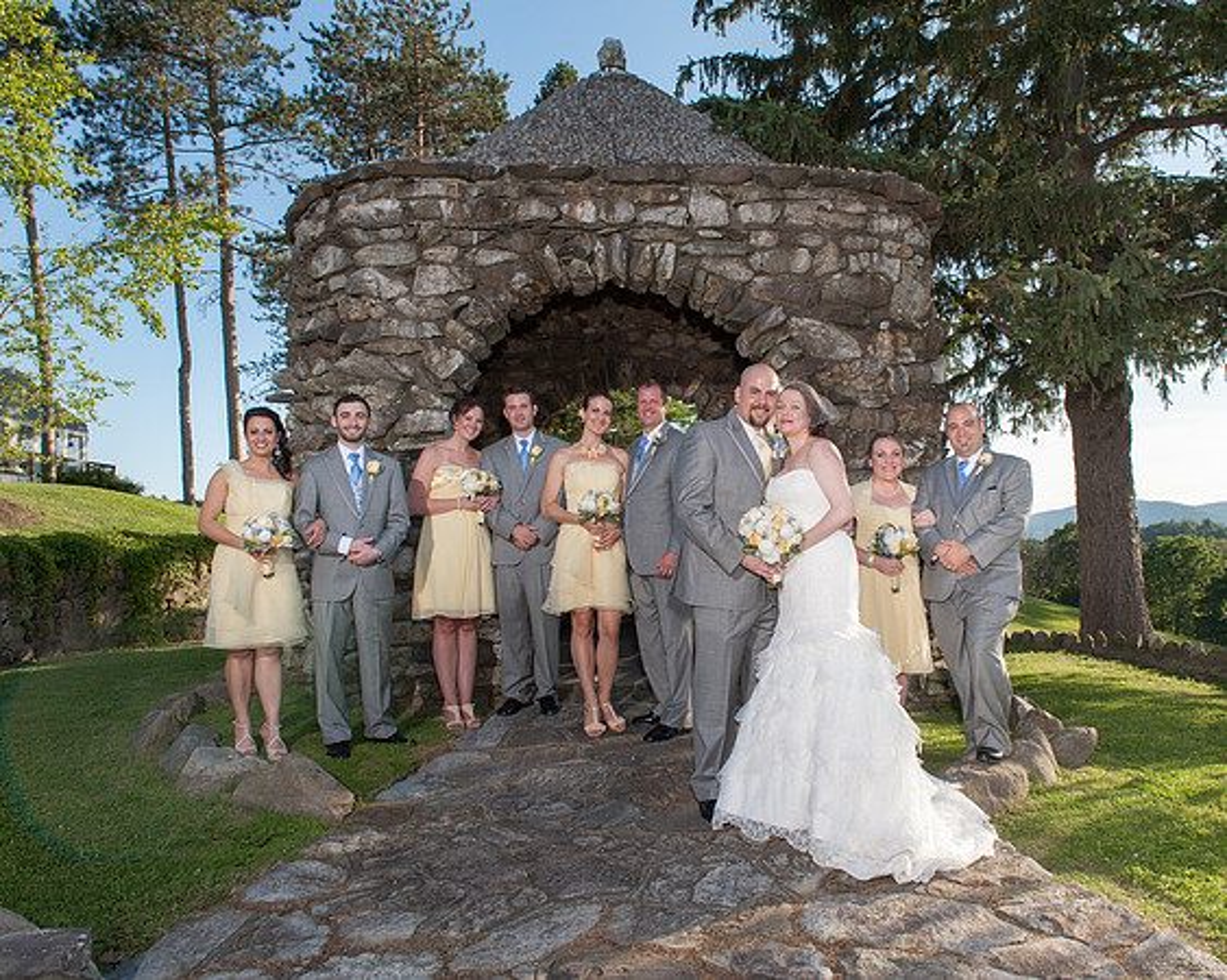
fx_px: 982
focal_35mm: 27
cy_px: 490
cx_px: 715
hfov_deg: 63.6
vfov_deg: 53.1
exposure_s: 1/200
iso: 200
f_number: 11
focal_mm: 24
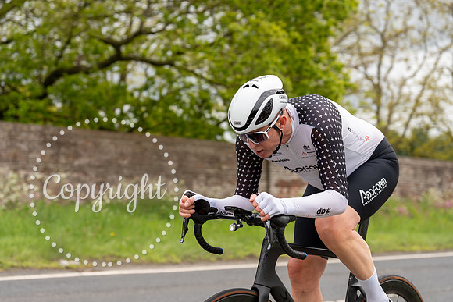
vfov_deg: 19.5
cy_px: 151
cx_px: 226
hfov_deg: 28.8
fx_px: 881
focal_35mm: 70
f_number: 3.5
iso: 200
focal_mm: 70
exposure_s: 1/1000
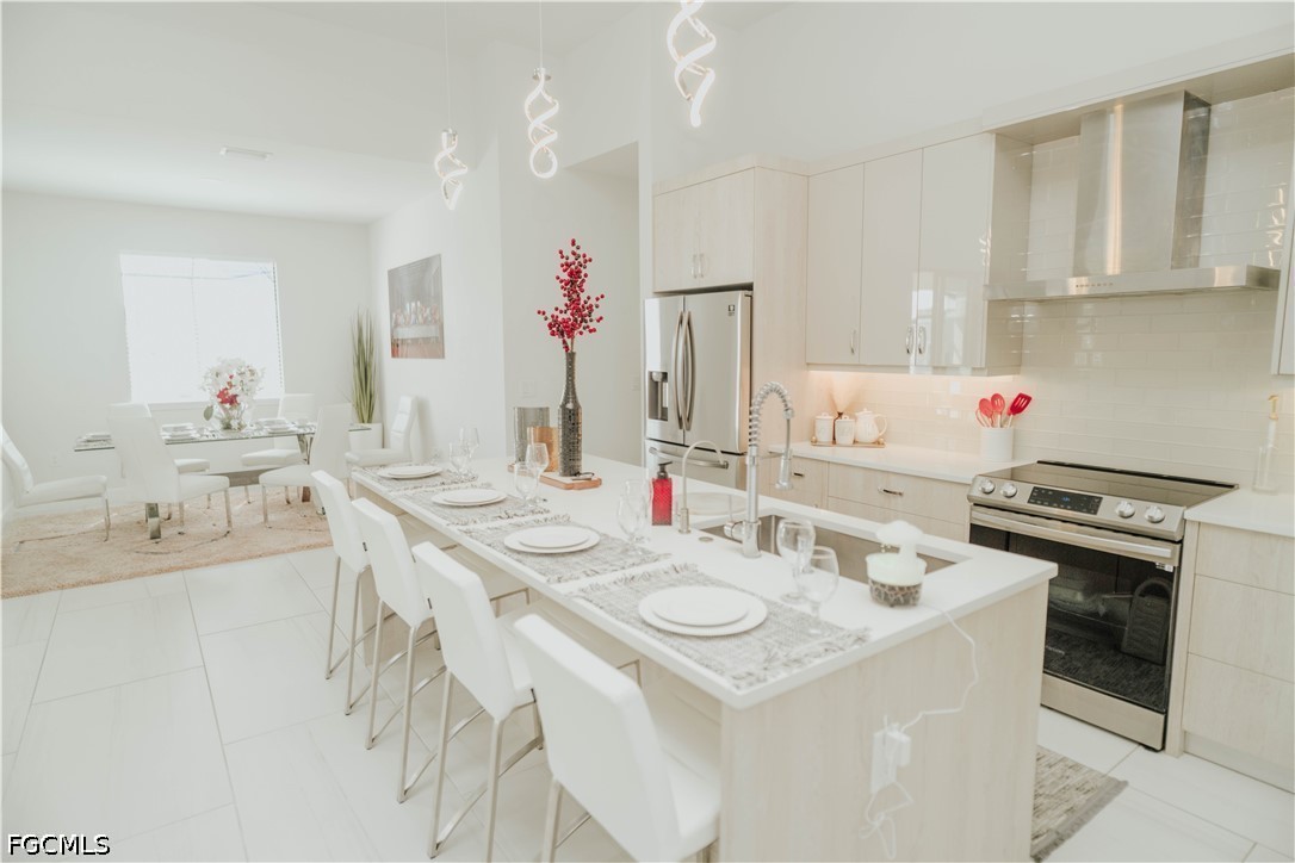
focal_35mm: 20
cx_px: 648
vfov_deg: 61.9
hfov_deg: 84.0
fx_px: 719
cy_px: 432
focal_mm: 20
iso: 400
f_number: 1.8
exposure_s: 1/200
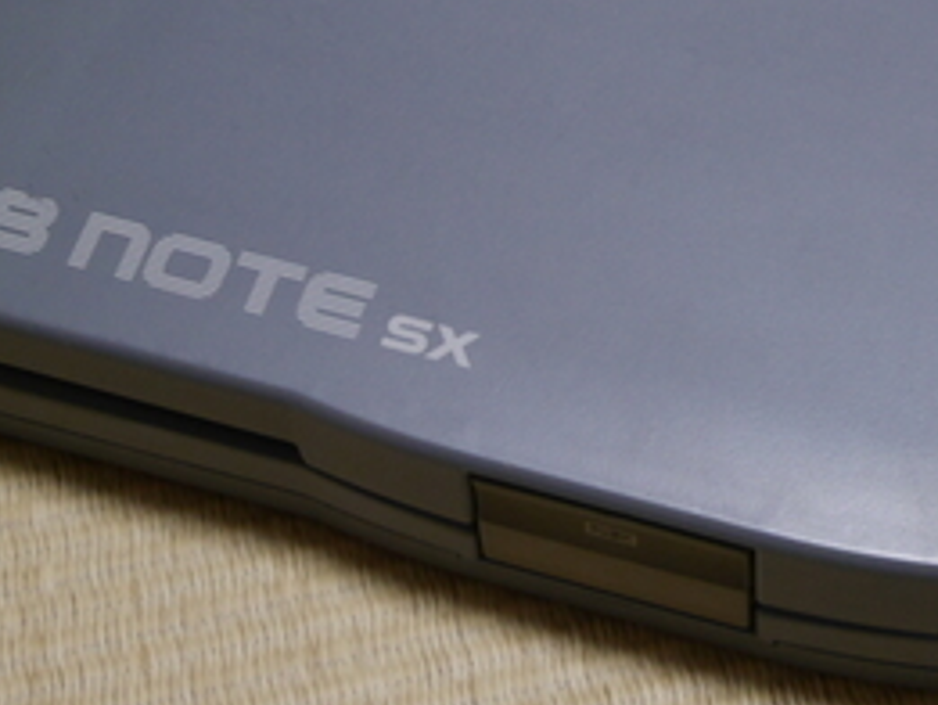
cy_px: 59
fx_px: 3118
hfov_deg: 16.9
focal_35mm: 115
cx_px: 848
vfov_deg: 12.8
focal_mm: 25
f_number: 5.2
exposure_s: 1/25
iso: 800
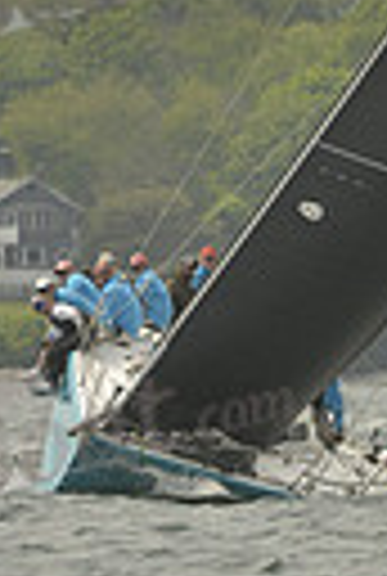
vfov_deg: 1.5
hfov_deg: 1.0
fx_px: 22452
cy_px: -288
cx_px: 529
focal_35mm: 1400
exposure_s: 1/1250
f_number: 7.1
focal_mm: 310
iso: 280
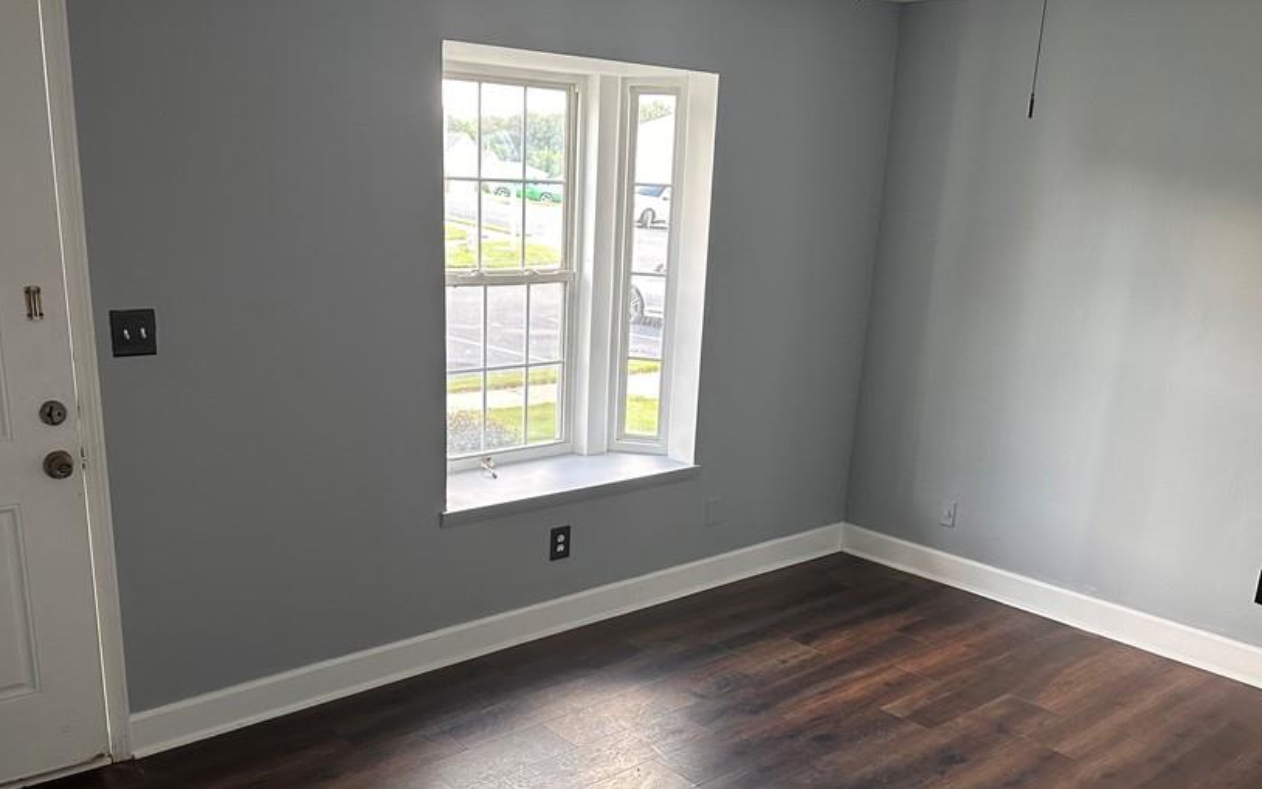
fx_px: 1101
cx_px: 591
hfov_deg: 59.6
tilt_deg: -15.4
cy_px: 518
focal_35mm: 32
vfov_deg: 39.0
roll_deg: -2.0
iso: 250
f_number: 1.78
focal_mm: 6.86
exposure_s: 1/72
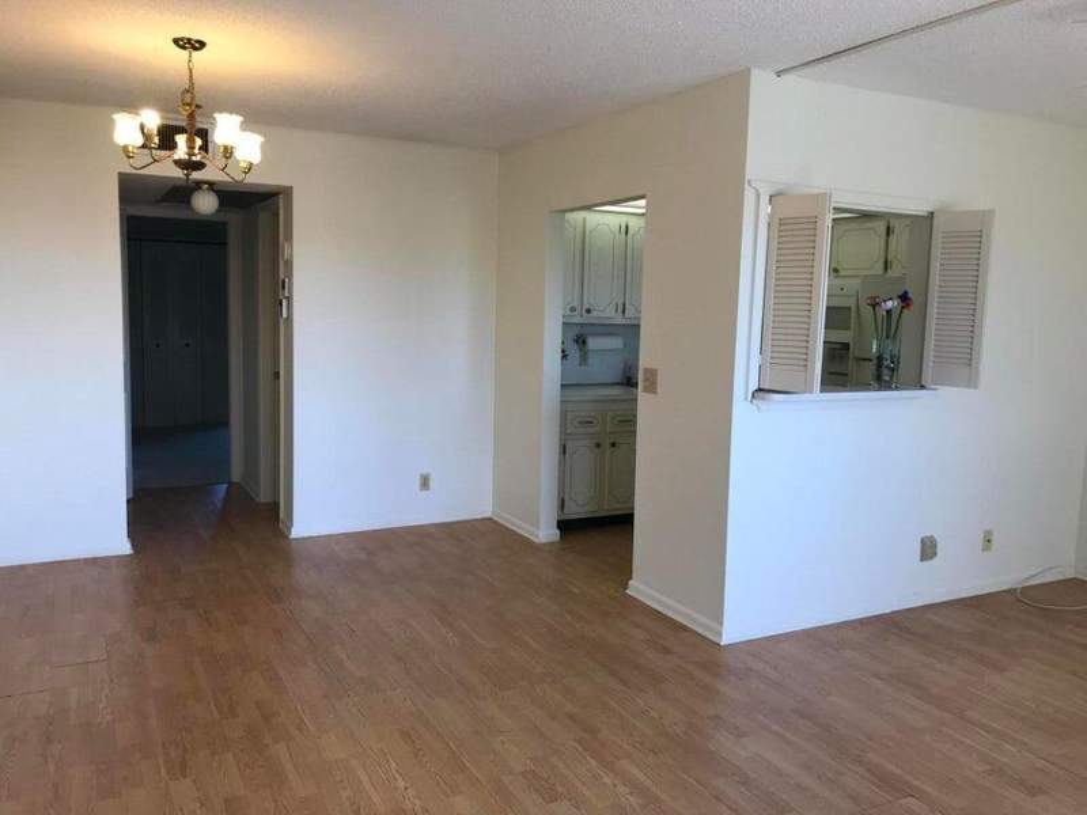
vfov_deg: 49.7
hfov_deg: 63.4
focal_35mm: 28
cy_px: 408
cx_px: 544
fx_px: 879
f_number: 1.8
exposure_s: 1/60
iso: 25
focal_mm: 3.99
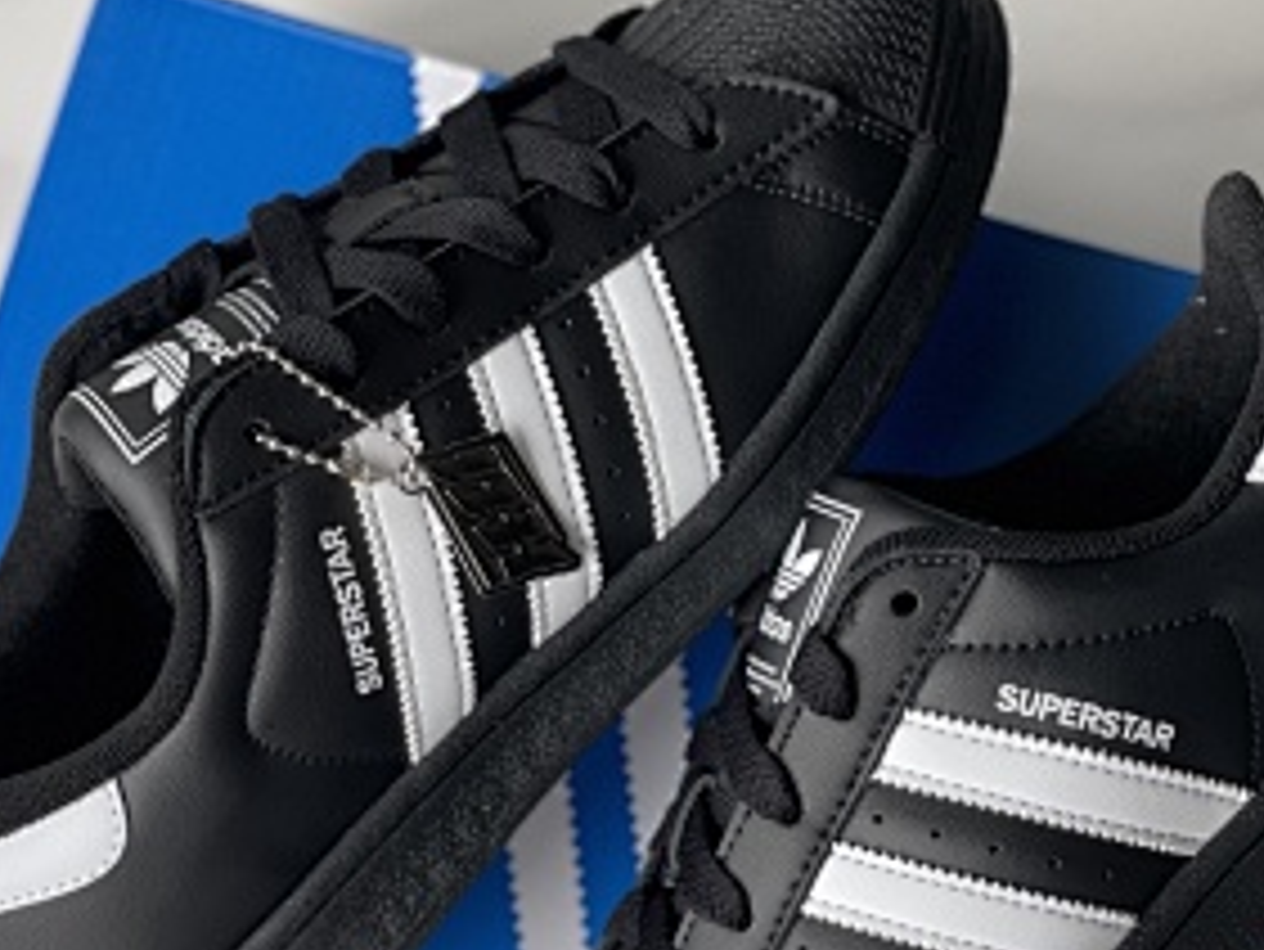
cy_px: 682
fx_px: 4164
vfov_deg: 13.0
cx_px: 751
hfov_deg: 17.2
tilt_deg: -80.8
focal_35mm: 114
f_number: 2.2
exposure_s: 1/121
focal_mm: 7.5
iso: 50
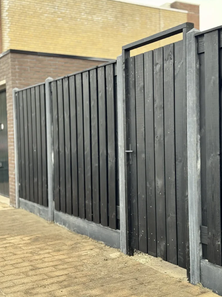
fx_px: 419
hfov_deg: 29.7
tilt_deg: -1.0
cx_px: 112
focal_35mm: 49
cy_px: 150
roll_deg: +1.1
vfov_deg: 38.9
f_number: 1.78
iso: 50
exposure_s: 1/208
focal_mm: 6.76
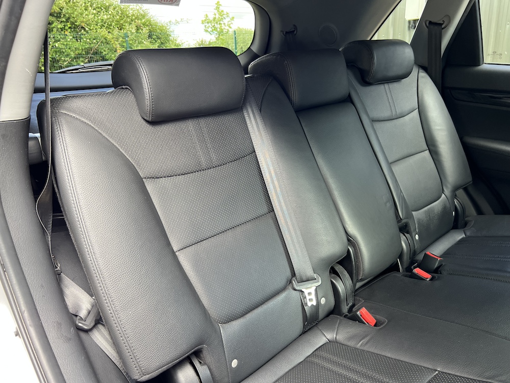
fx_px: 383
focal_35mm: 26
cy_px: 192
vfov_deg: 53.1
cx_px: 255
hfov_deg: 67.3
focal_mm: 5.7
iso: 125
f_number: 1.5
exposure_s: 1/103
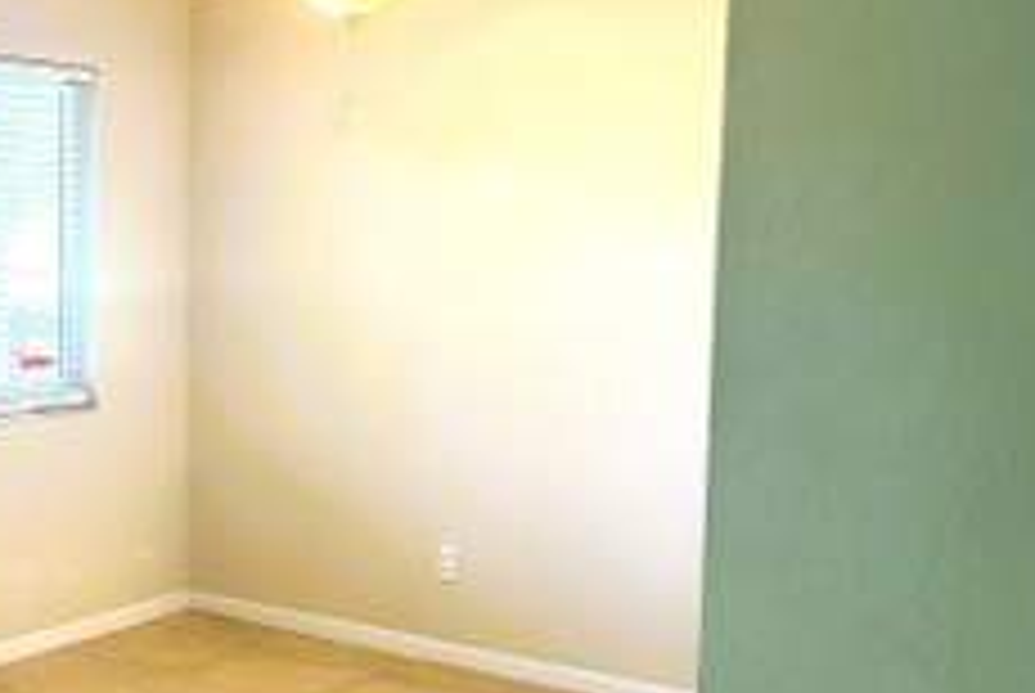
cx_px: 9
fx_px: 1497
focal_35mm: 52
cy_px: 432
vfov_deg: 26.0
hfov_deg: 34.8
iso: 160
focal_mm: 6.86
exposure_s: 1/120
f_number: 1.78
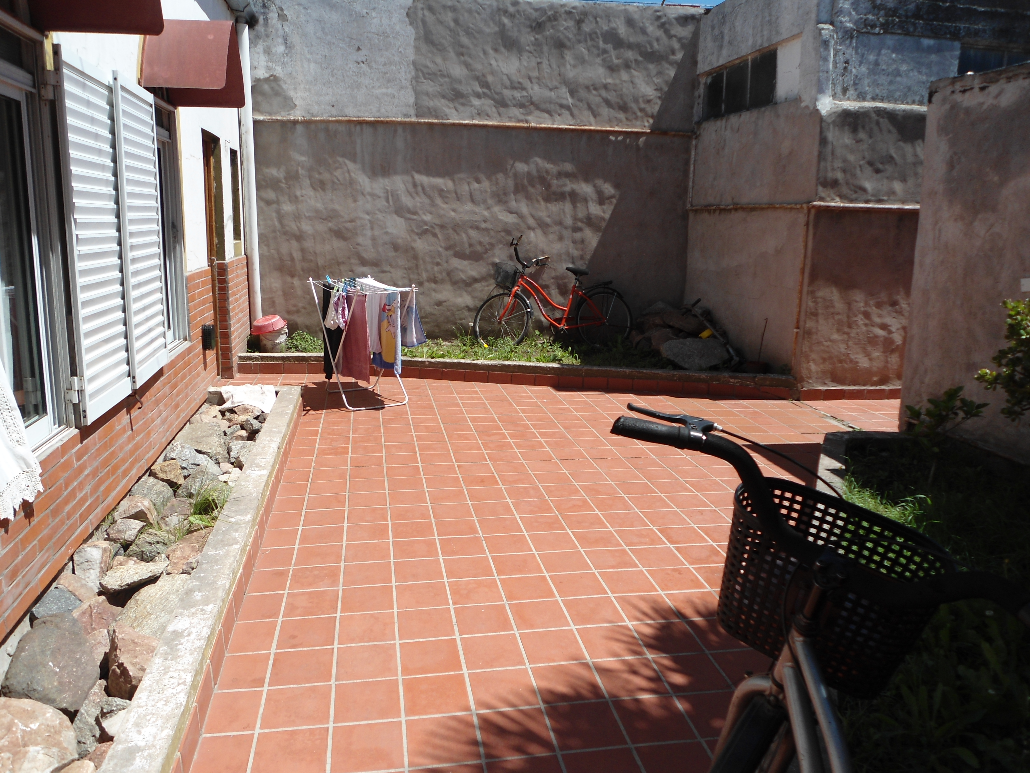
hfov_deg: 67.3
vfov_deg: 53.1
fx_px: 774
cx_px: 515
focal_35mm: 26
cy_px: 386
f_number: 8
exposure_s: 1/160
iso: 80
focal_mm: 4.7
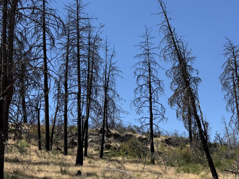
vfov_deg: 27.1
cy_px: 136
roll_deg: +1.7
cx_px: 131
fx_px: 366
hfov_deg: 36.1
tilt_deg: +11.5
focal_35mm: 53
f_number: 1.78
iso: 80
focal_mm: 6.76
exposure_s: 1/3425
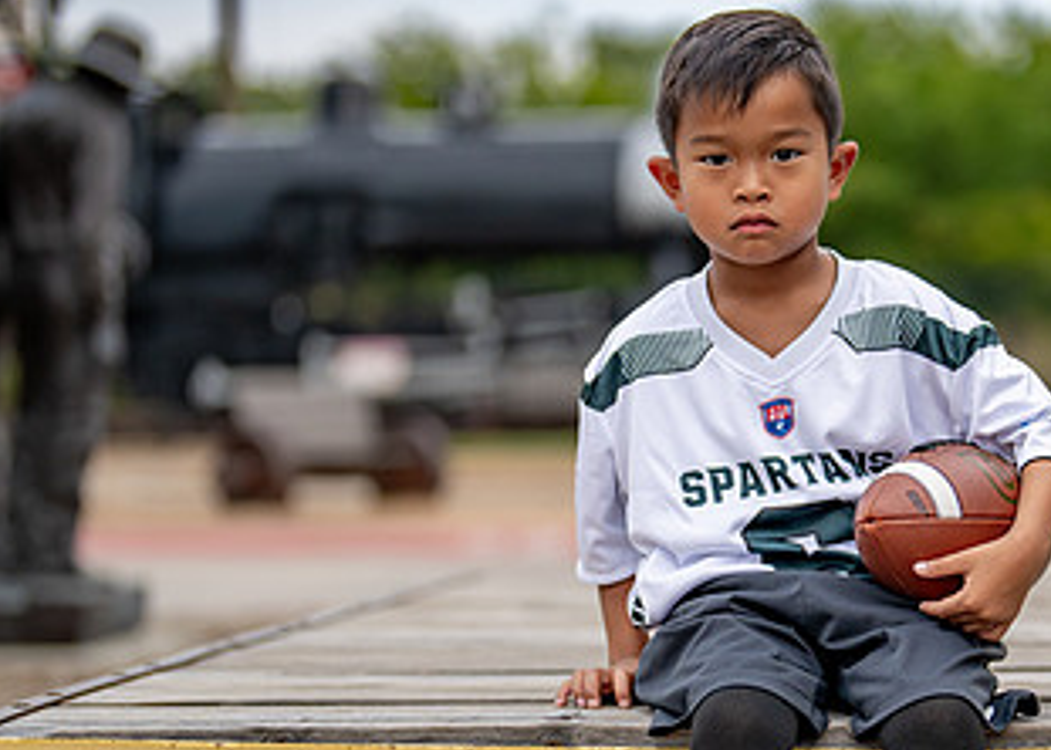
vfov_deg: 12.9
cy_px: 573
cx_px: 896
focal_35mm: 111
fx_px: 3313
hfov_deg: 17.8
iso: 200
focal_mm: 50
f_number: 1.2
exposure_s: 1/2000
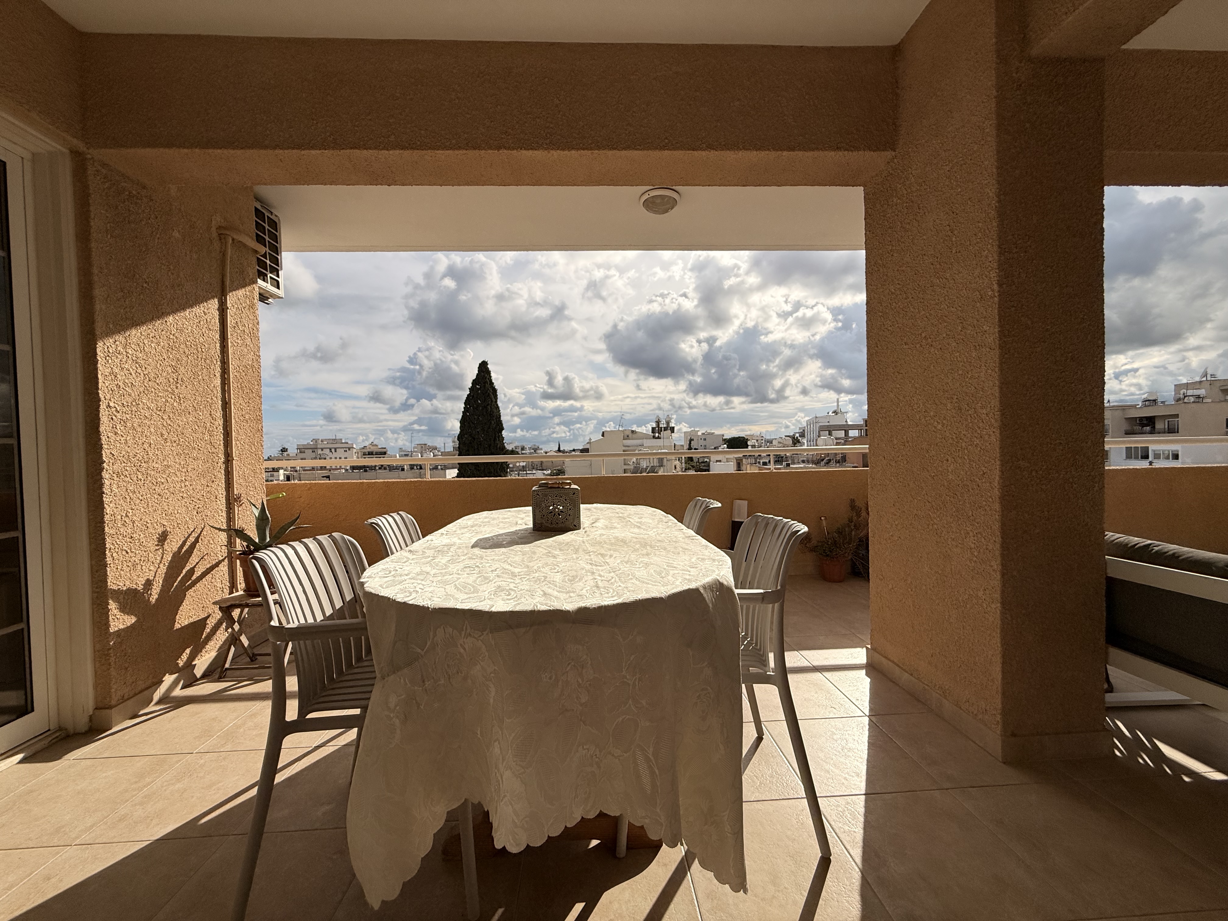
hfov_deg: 102.1
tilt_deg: -2.1
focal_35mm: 14
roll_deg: +0.9
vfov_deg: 85.7
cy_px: 460
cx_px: 614
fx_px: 497
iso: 50
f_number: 2.2
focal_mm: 2.22
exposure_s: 1/6173
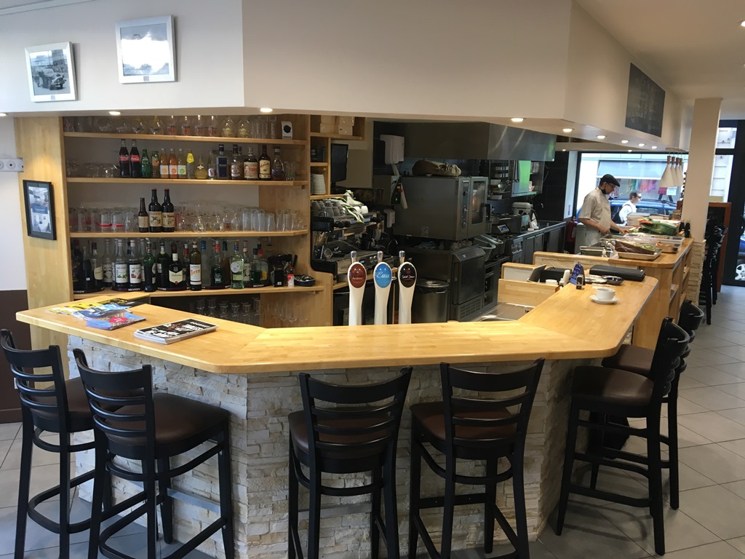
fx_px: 624
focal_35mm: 29
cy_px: 280
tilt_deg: -9.3
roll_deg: -1.6
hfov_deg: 61.7
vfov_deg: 48.2
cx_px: 372
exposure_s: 1/33
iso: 50
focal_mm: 4.15
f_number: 2.2
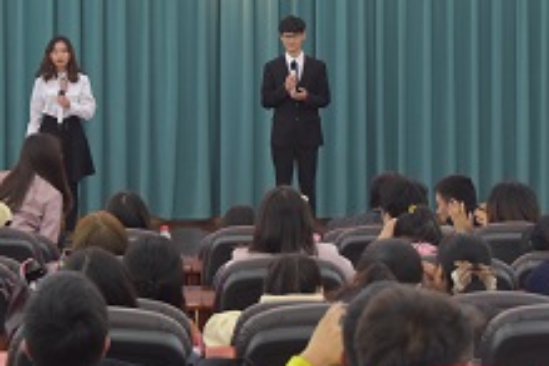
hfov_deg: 14.9
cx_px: 186
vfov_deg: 9.9
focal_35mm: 137
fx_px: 2089
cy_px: 16
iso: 800
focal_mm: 40
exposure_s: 1/40
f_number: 5.6
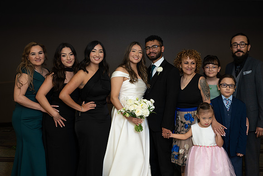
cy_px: 88
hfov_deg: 43.6
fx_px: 329
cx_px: 132
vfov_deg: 29.9
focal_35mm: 45
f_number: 4
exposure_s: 1/50
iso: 250
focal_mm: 45
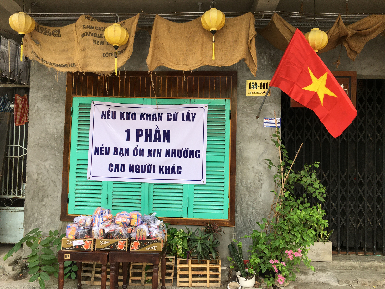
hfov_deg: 61.7
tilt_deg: +1.8
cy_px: 144
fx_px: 323
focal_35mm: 29
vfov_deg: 48.2
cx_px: 192
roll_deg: -1.1
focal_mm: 4.15
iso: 32
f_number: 2.2
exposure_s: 1/50
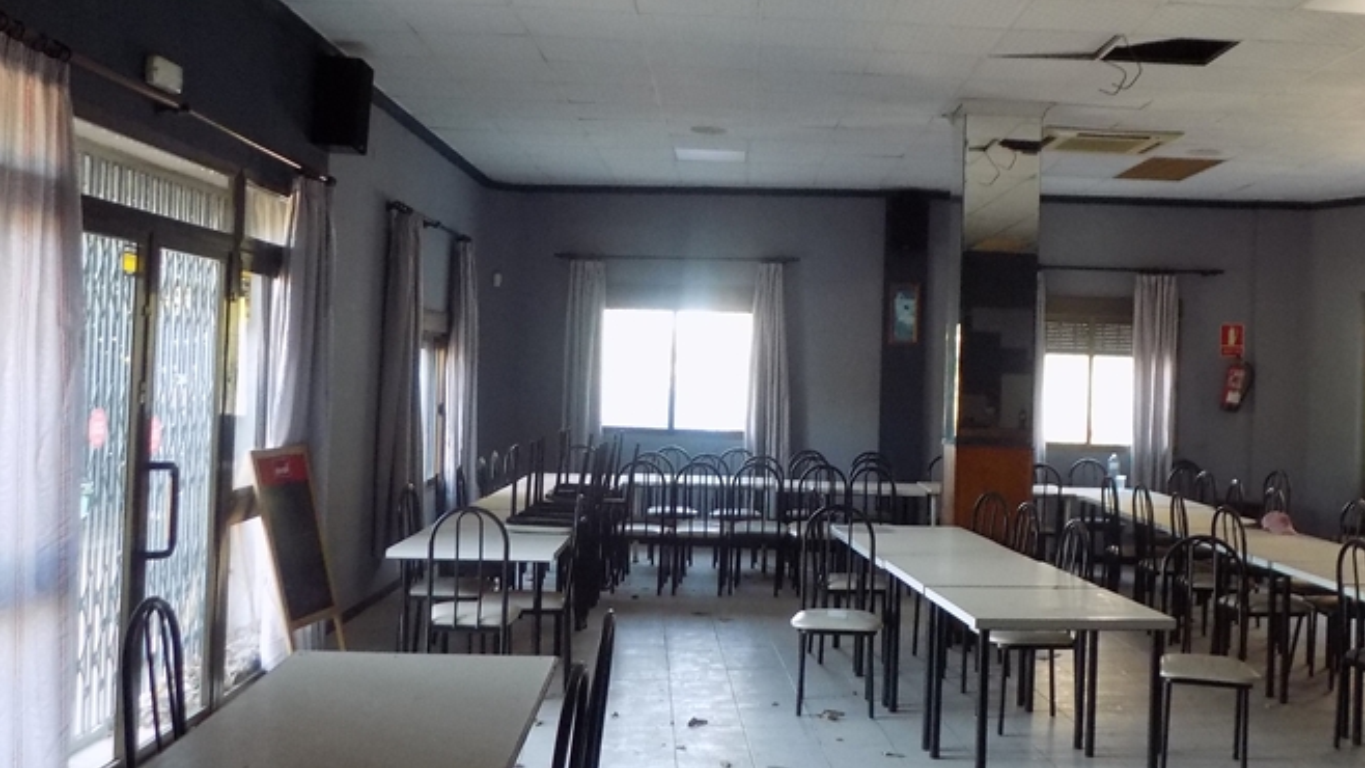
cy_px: 326
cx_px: 834
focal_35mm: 39
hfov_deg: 51.2
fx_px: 1411
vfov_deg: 30.4
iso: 200
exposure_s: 1/30
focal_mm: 4
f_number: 3.1
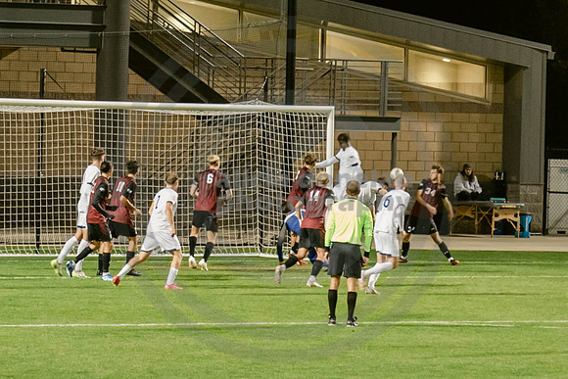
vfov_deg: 4.6
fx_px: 4752
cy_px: 134
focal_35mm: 301
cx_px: -116
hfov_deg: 6.8
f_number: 4
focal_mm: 70
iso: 2000
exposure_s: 1/160
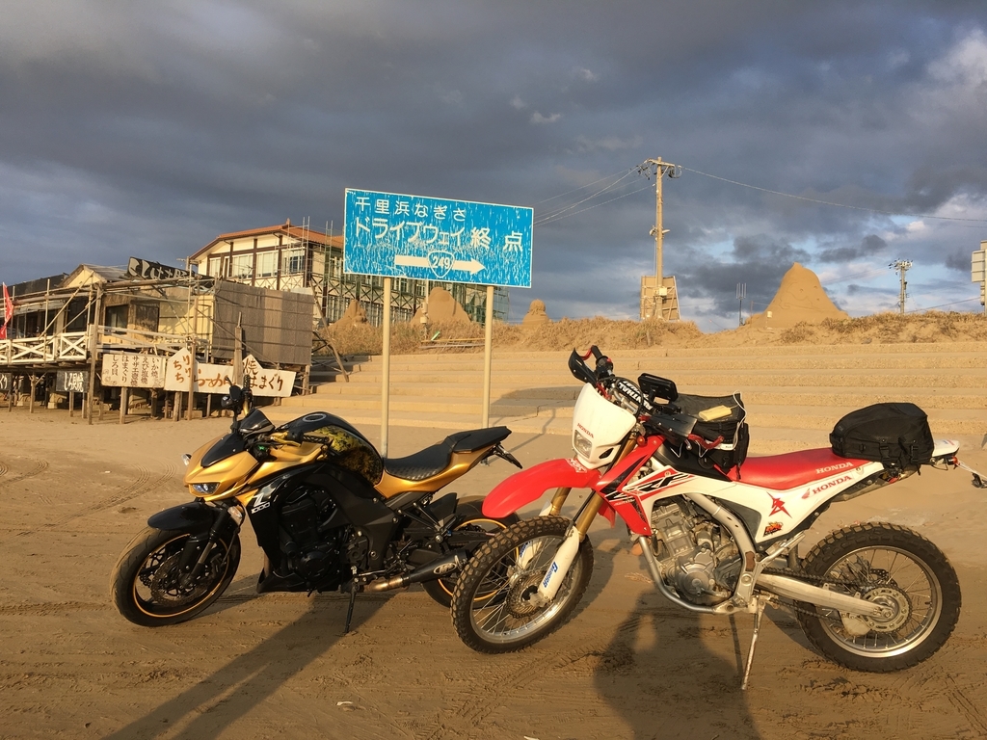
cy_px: 370
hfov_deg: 61.7
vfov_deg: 48.2
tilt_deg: +3.8
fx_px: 827
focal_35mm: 29
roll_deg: -3.0
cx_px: 494
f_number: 2.2
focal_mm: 4.15
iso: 25
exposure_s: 1/569
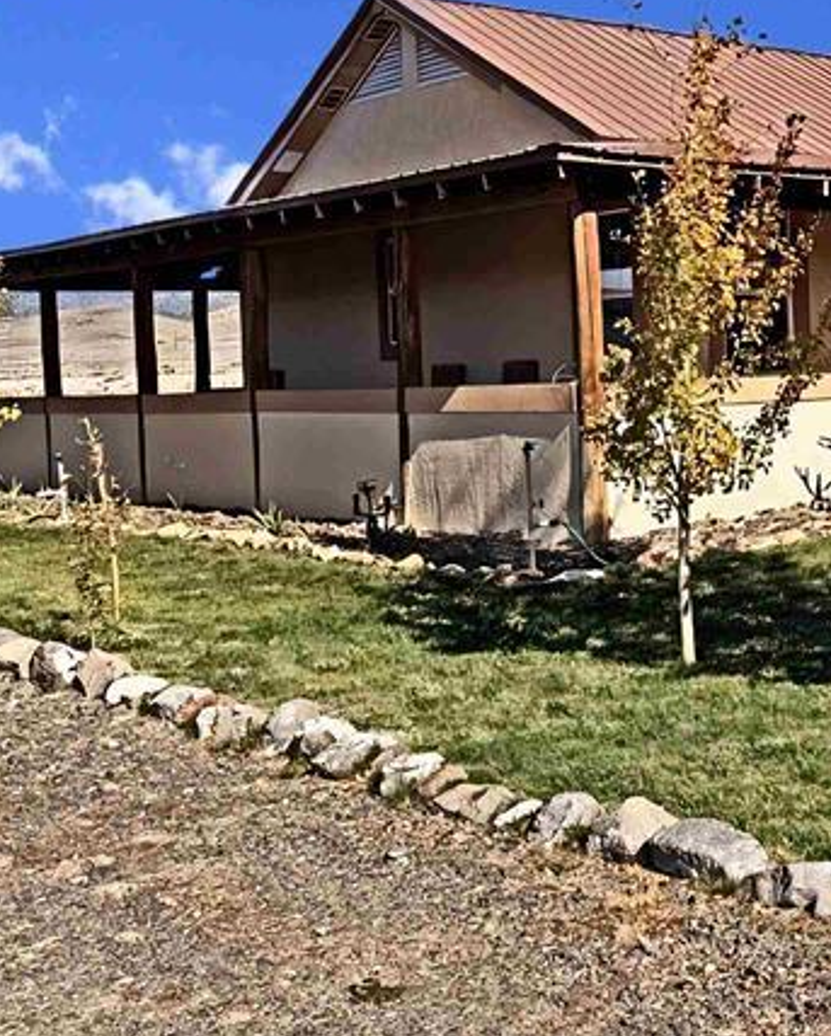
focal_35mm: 56
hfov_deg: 24.0
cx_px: 1068
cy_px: 390
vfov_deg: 33.4
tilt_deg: -1.2
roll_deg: +2.7
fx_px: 1720
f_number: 1.78
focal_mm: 6.76
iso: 80
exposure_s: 1/4405
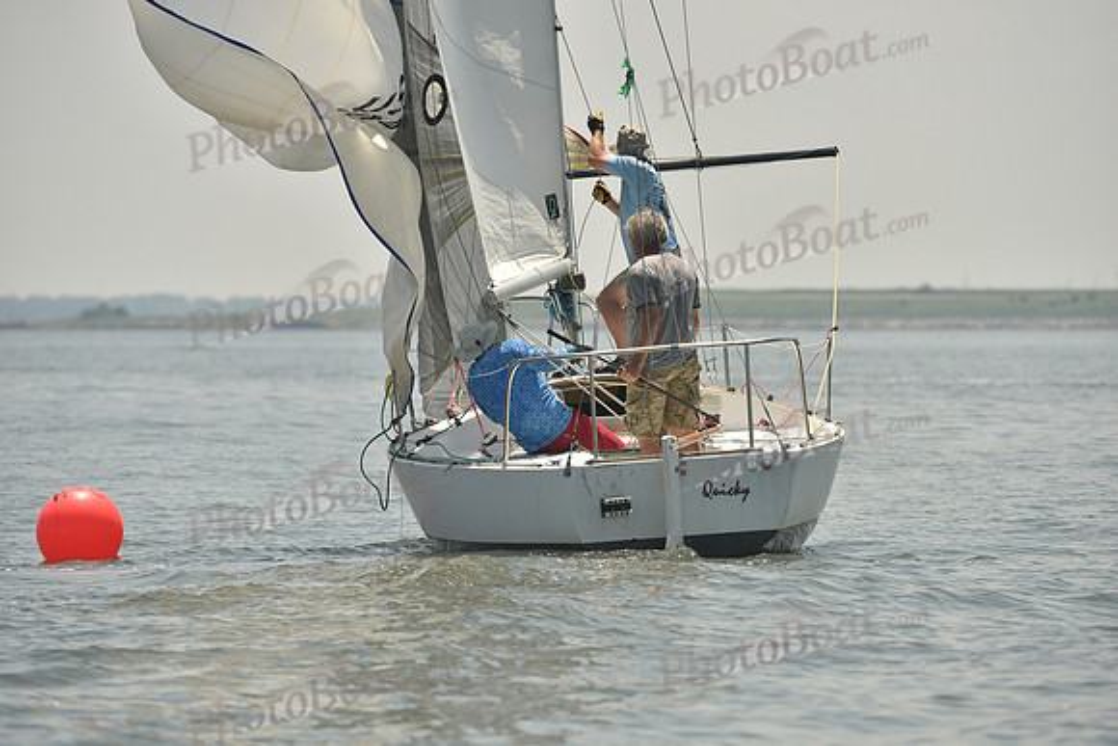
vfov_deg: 3.6
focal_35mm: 380
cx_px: 559
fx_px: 11803
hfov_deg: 5.4
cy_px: 373
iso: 320
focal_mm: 380
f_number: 7.1
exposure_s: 1/1600
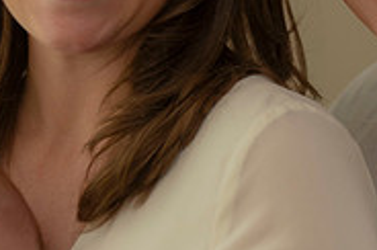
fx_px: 3136
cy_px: 131
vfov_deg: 4.6
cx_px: 236
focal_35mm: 300
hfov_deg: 6.9
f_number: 2.8
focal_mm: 95
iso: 320
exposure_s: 1/100
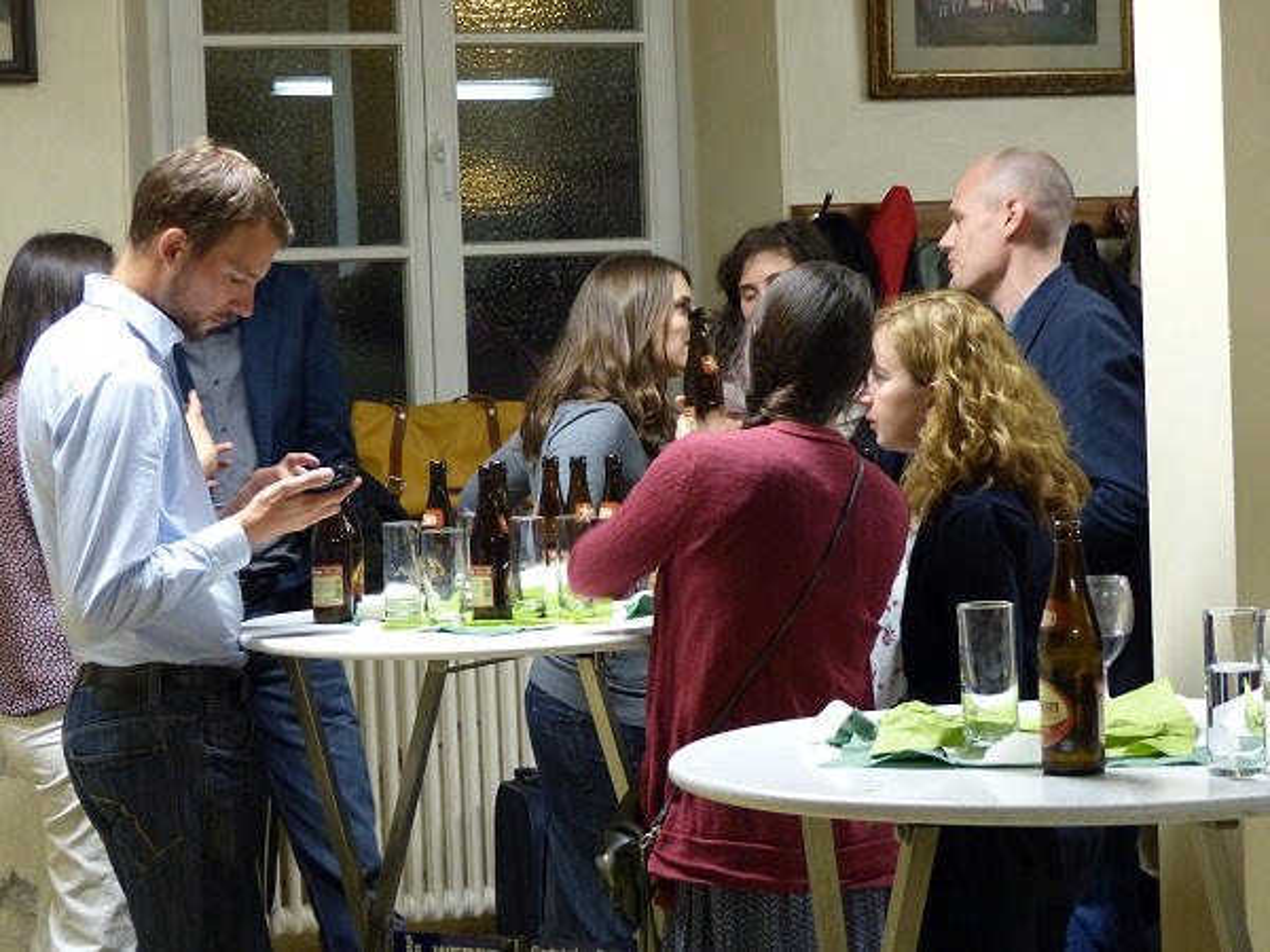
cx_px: 635
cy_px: 476
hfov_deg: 22.8
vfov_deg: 17.2
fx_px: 3155
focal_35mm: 86
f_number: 2.8
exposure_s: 1/20
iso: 400
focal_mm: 15.5
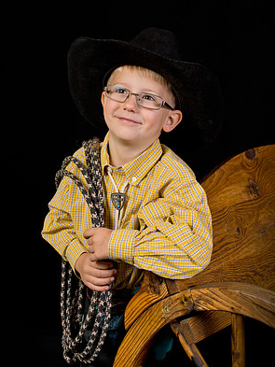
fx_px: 699
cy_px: 192
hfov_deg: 22.3
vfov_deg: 29.4
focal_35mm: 66
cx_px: 137
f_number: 5
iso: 200
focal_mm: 40
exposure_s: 1/160
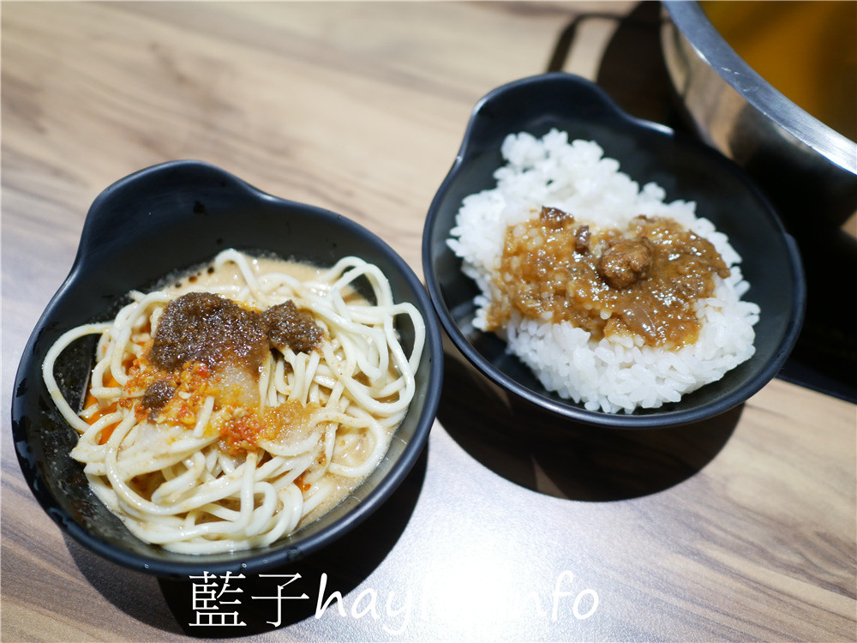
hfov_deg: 60.0
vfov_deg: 46.8
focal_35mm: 30
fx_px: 743
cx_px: 428
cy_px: 322
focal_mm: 15
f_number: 1.7
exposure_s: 1/60
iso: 400
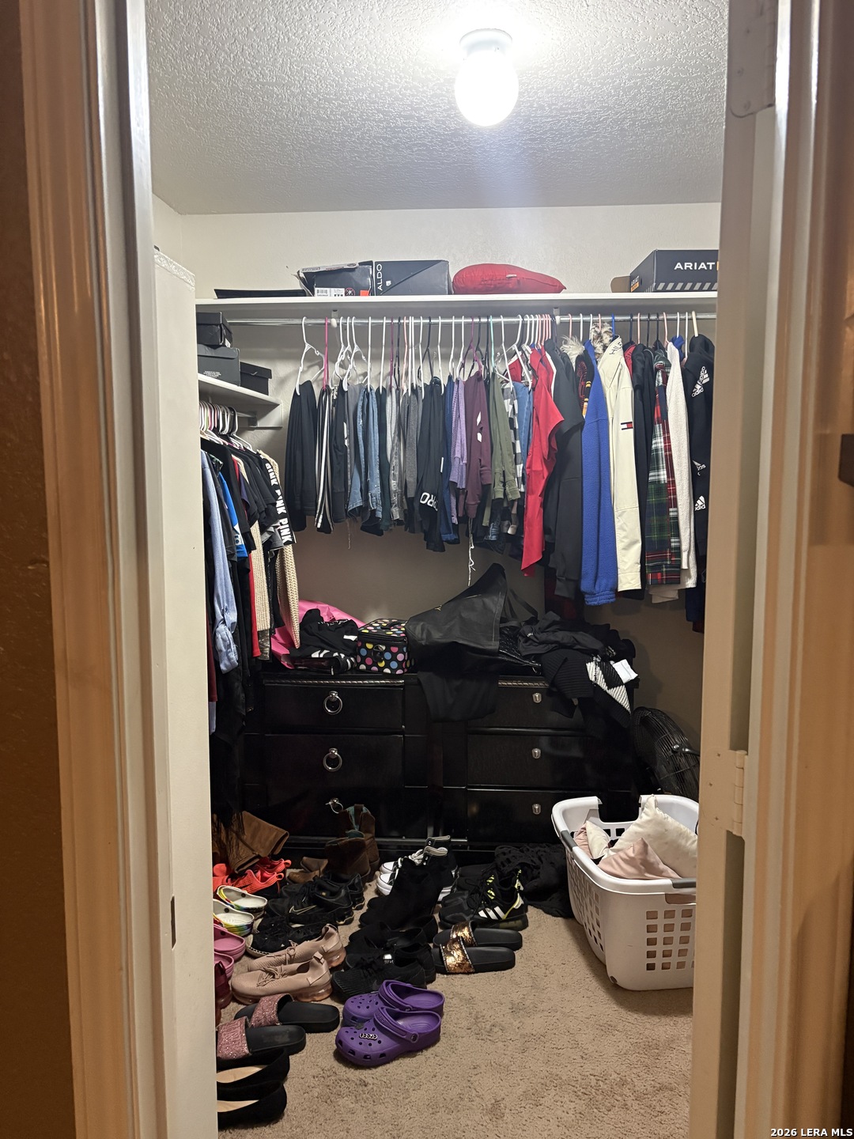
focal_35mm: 26
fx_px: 855
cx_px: 427
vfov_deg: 67.3
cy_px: 570
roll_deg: -0.2
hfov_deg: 53.1
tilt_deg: -4.6
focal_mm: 5.96
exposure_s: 1/40
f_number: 1.6
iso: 400
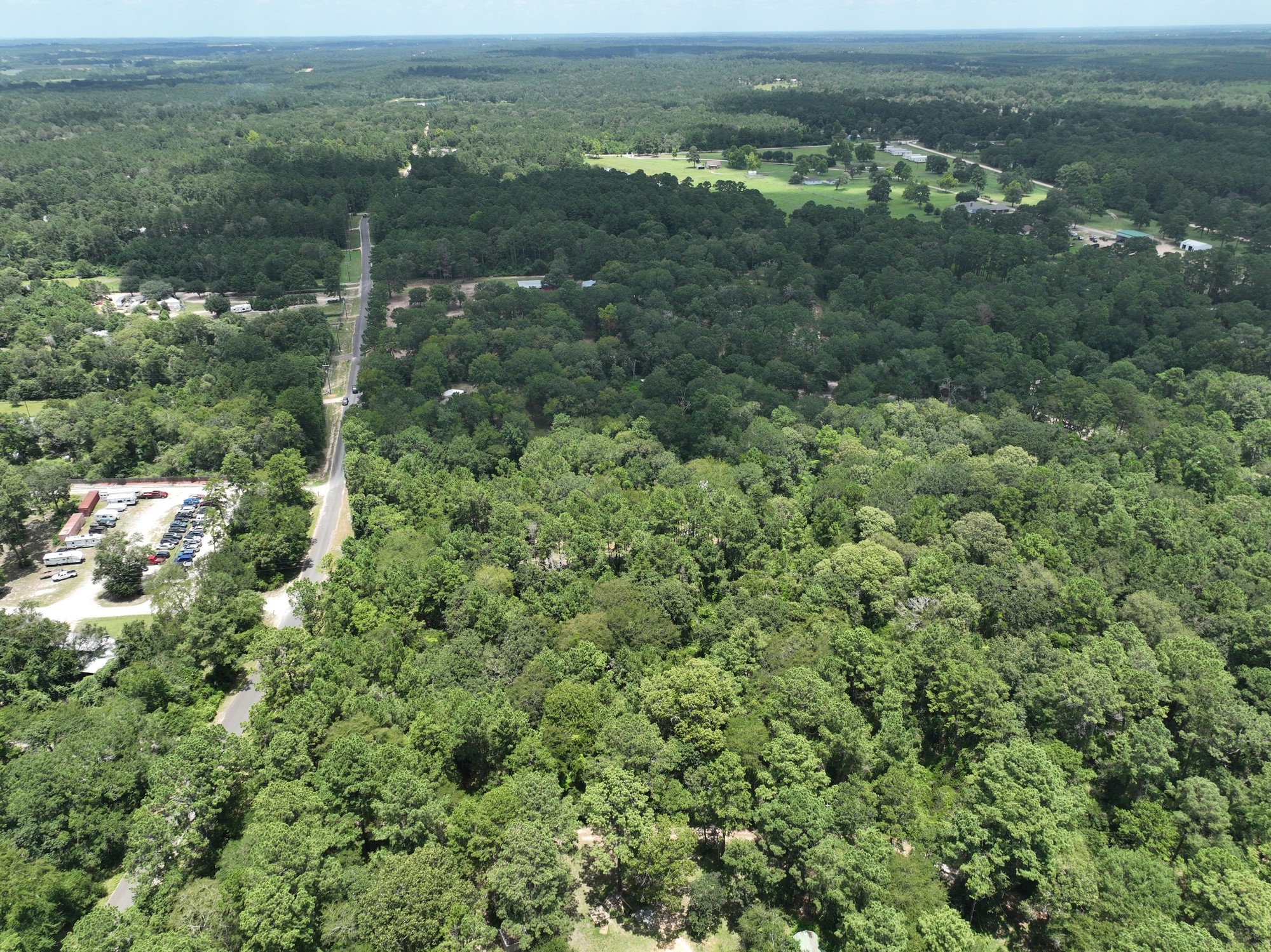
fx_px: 881
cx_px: 636
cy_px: 476
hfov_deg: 71.6
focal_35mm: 24
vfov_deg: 56.8
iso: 100
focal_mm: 12.29
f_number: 2.8
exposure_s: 1/1250
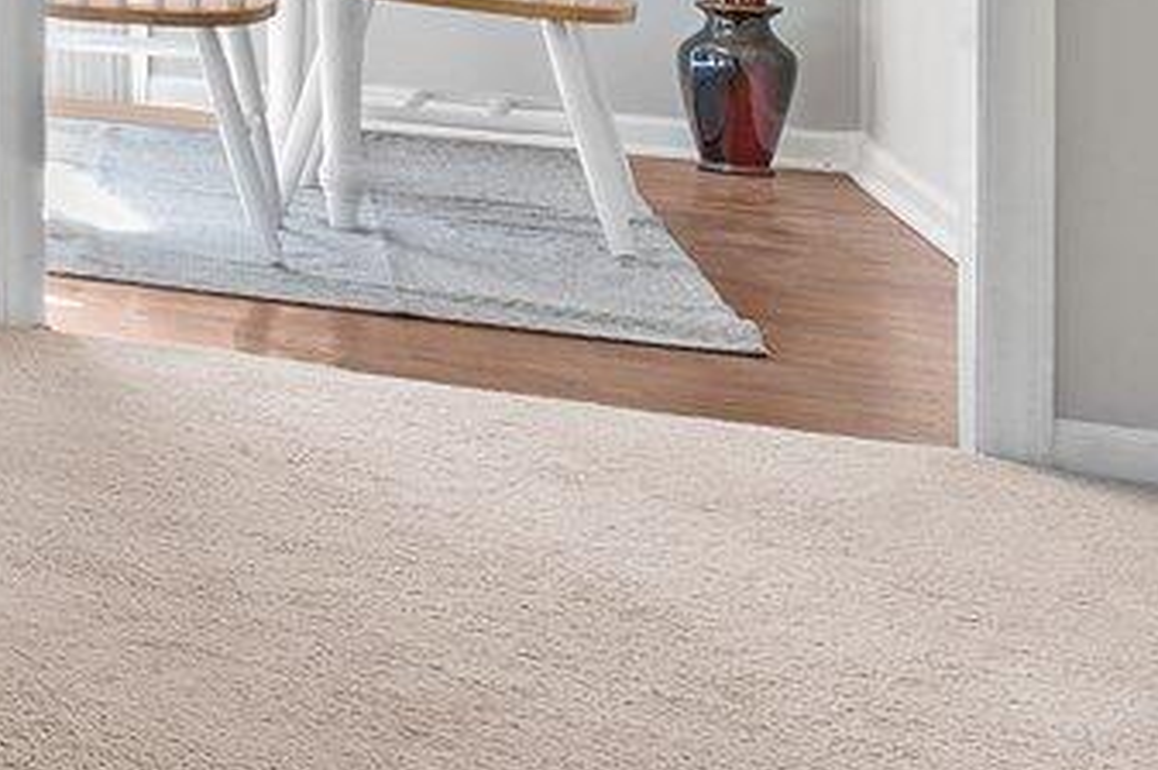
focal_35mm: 85
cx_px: -2299
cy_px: -402
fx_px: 2731
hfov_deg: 11.6
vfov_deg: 14.8
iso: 250
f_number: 8
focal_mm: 14
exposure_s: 1.6
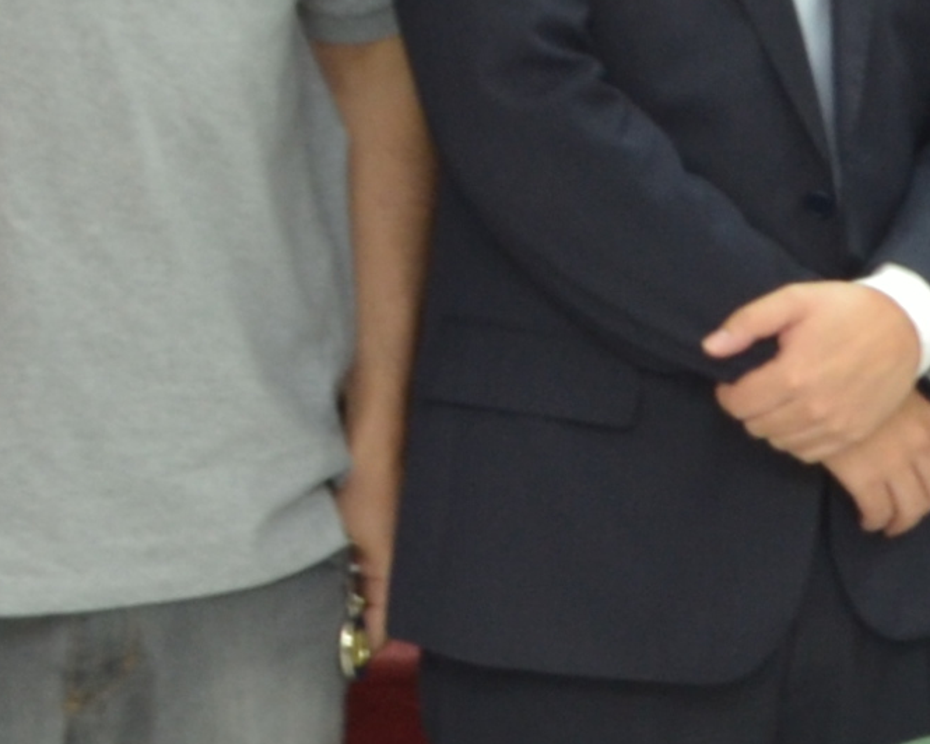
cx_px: 2211
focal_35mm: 229
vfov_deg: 6.7
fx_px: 6303
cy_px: 83
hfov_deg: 7.8
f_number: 5.6
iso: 400
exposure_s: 1/8
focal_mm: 22
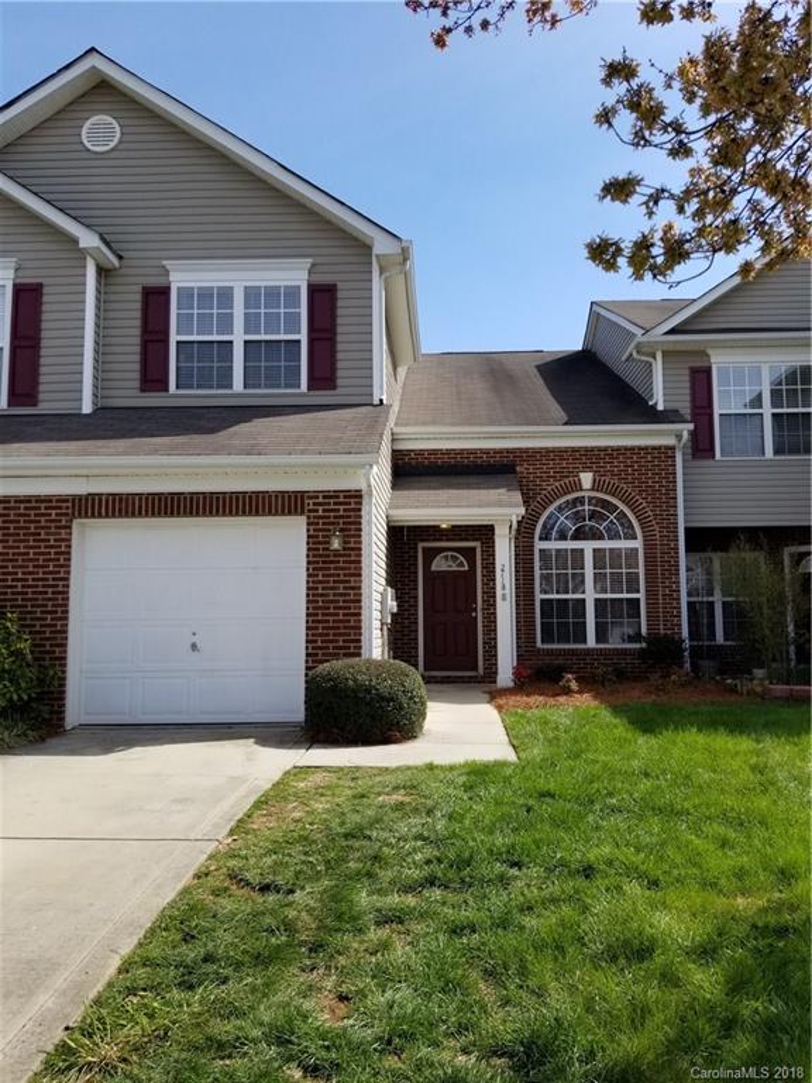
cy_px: 542
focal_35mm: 26
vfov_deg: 67.3
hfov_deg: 53.1
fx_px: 813
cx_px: 406
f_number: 1.7
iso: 50
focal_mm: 4.25
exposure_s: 1/1840
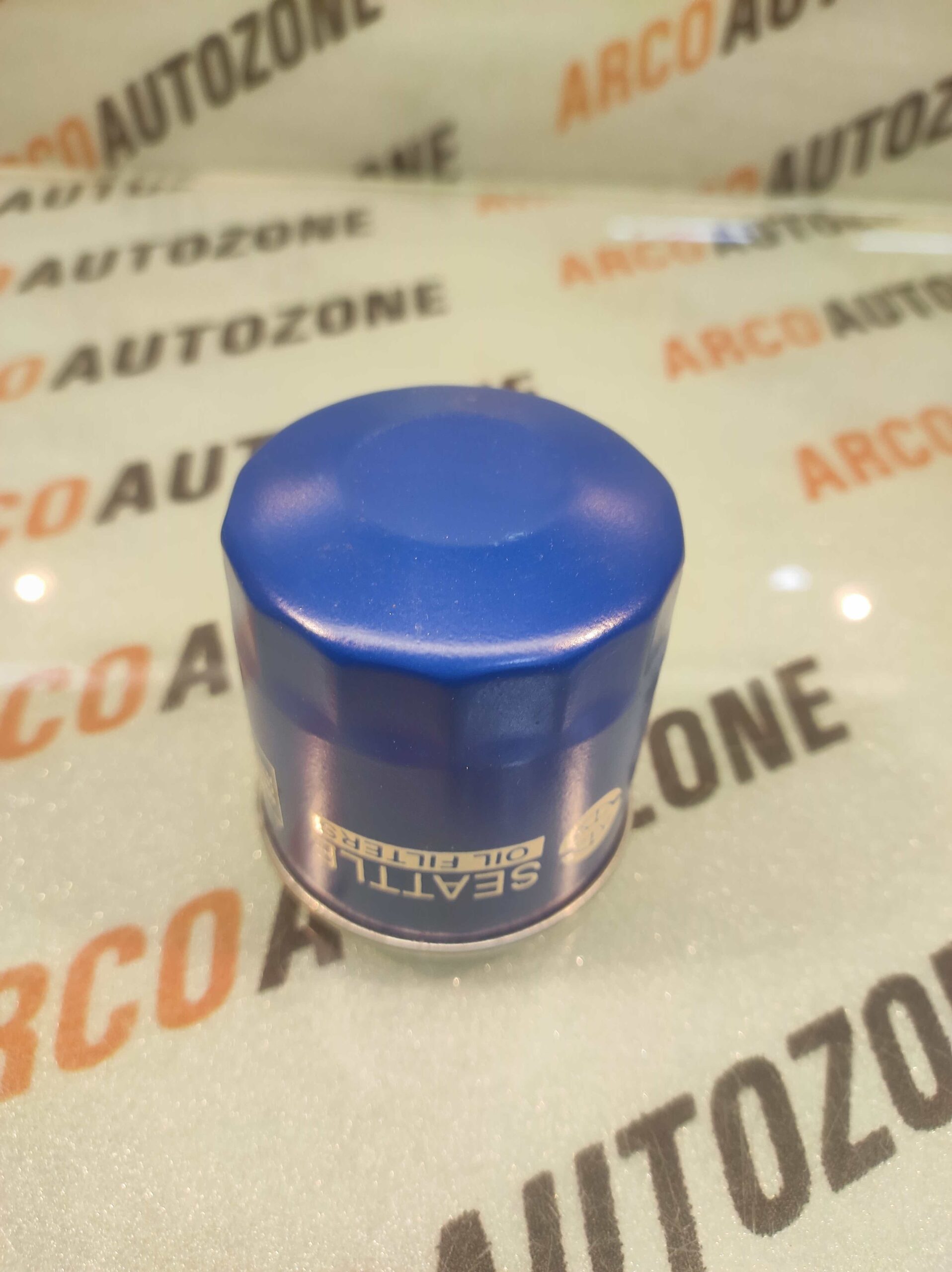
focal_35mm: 17
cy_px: 636
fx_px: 624
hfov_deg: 74.7
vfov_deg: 91.1
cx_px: 476
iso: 202
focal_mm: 4.74
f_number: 1.79
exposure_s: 1/33
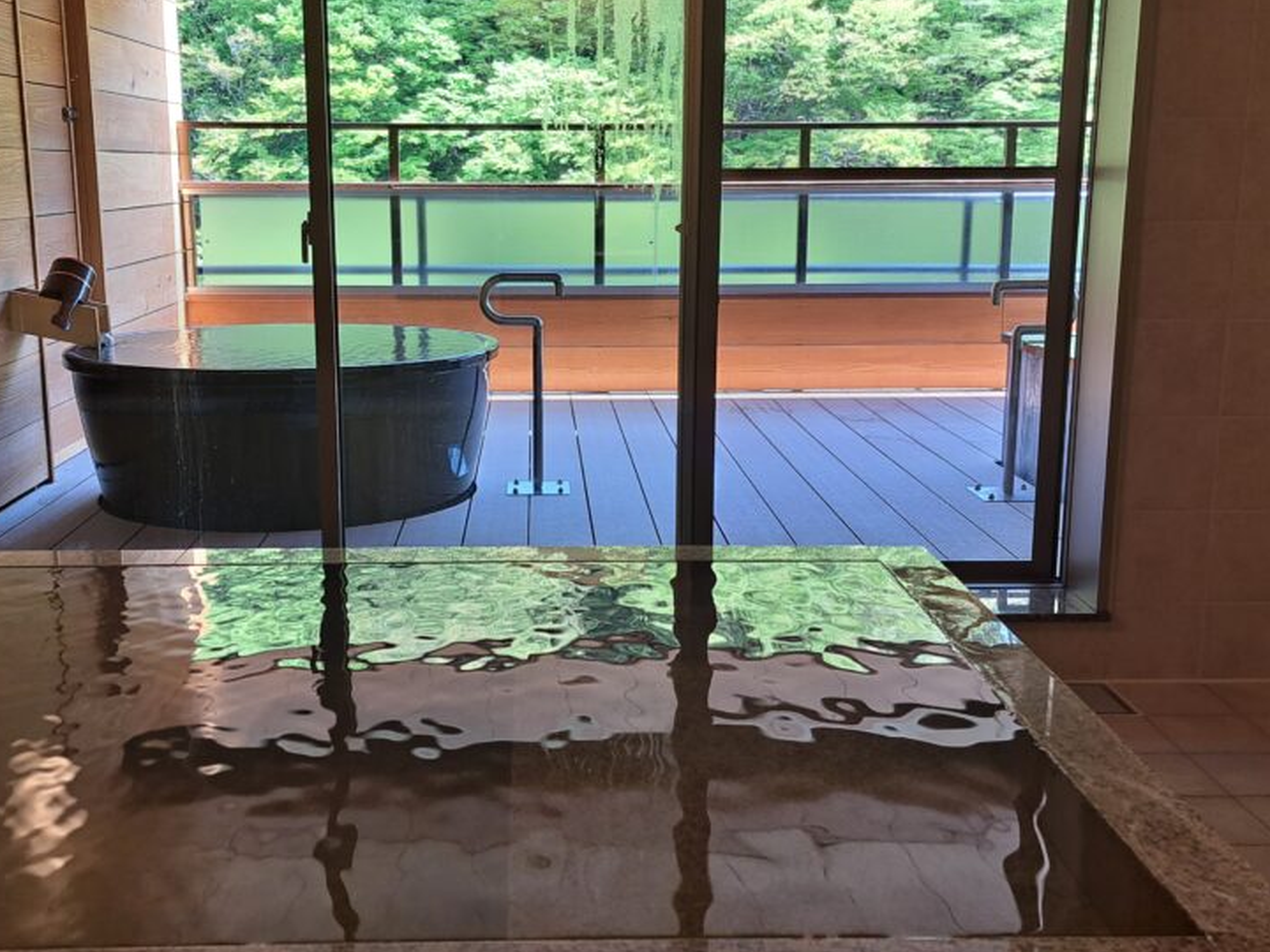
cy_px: 476
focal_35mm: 40
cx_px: 527
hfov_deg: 46.6
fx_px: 1468
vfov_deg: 36.0
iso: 50
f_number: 1.8
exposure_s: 1/50
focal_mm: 5.23
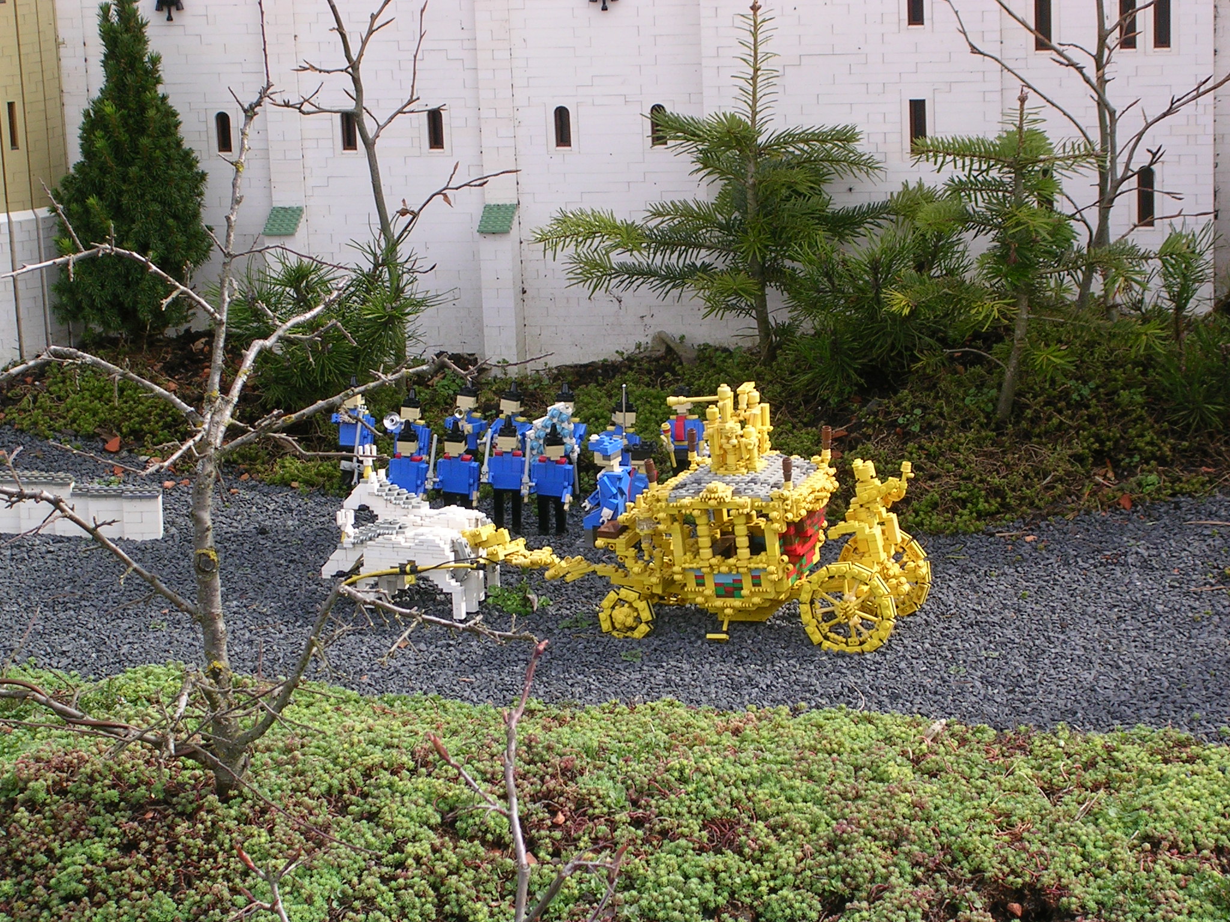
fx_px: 4086
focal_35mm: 115
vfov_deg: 12.9
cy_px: 461
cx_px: 615
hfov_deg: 17.1
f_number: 4.9
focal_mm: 17.4
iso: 50
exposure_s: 1/201
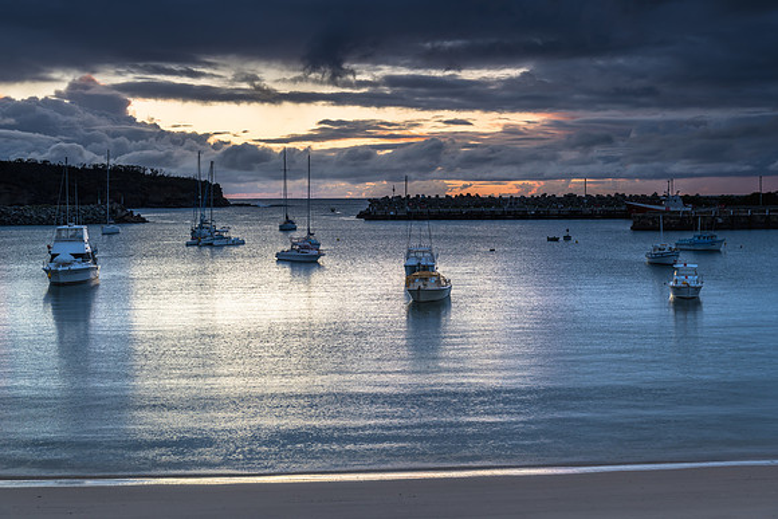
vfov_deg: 26.0
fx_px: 1125
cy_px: 260
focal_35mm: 52
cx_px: 389
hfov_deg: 38.2
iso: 50
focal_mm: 52
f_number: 8
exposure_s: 1/2
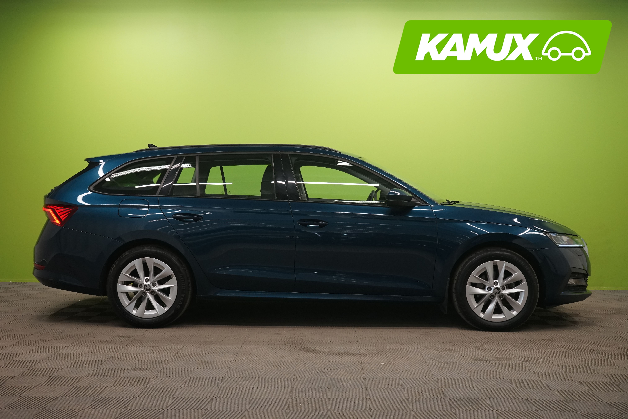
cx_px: 314
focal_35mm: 40
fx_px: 698
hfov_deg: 48.5
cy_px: 210
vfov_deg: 33.4
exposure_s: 1/30
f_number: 7.1
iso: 1600
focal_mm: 40
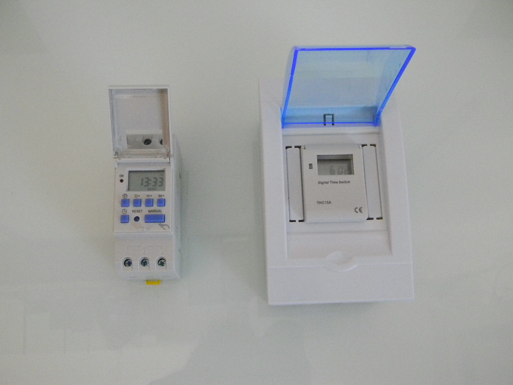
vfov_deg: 35.1
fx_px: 608
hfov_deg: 45.8
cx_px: 256
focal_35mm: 41
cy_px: 192
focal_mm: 7.3
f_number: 3.8
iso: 200
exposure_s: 1/41.3
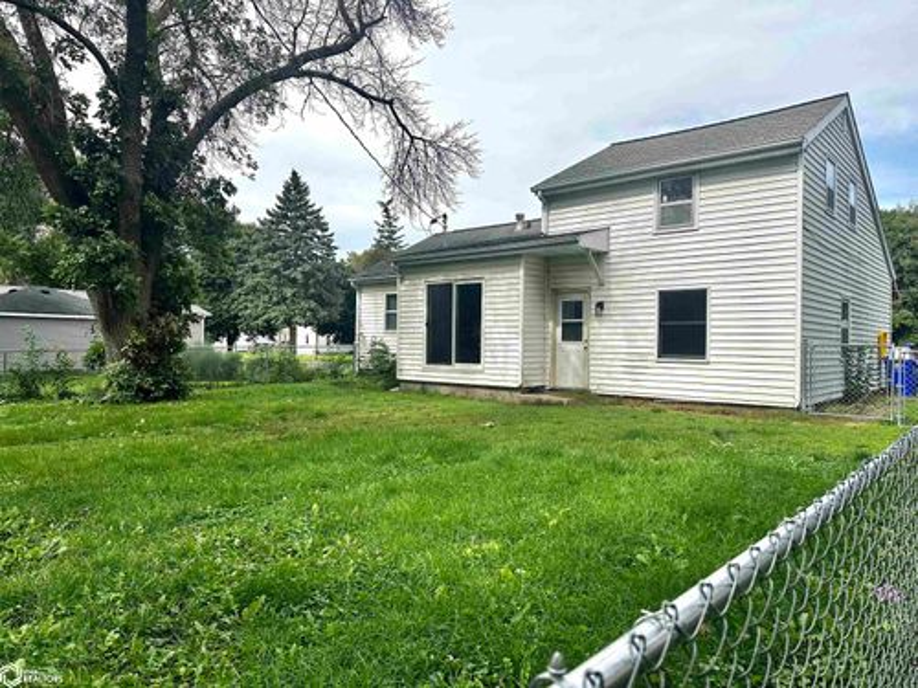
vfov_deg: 56.8
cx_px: 459
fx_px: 636
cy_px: 344
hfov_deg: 71.6
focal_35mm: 24
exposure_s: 1/4348
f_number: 1.78
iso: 80
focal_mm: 6.86
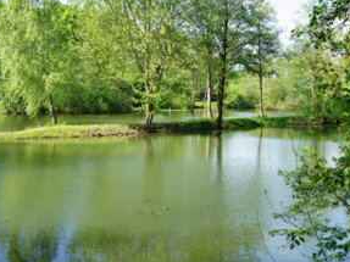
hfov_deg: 40.4
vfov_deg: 30.9
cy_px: 124
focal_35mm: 47
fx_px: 475
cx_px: 171
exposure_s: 1/200
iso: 100
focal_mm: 35
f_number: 4.5
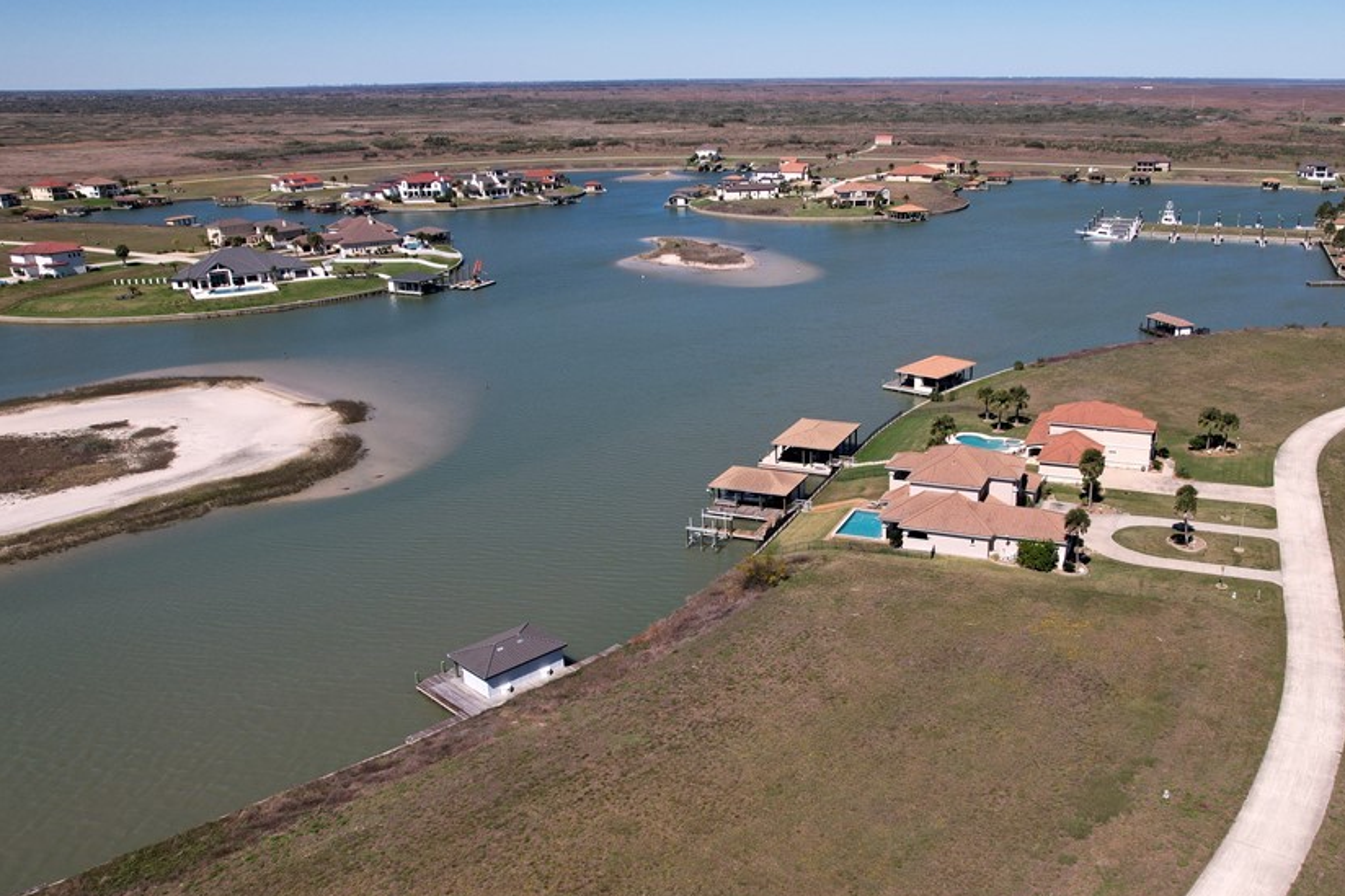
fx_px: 1083
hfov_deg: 63.1
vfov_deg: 44.9
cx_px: 805
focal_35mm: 29
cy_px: 486
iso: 100
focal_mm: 8.38
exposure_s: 1/80
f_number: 2.8
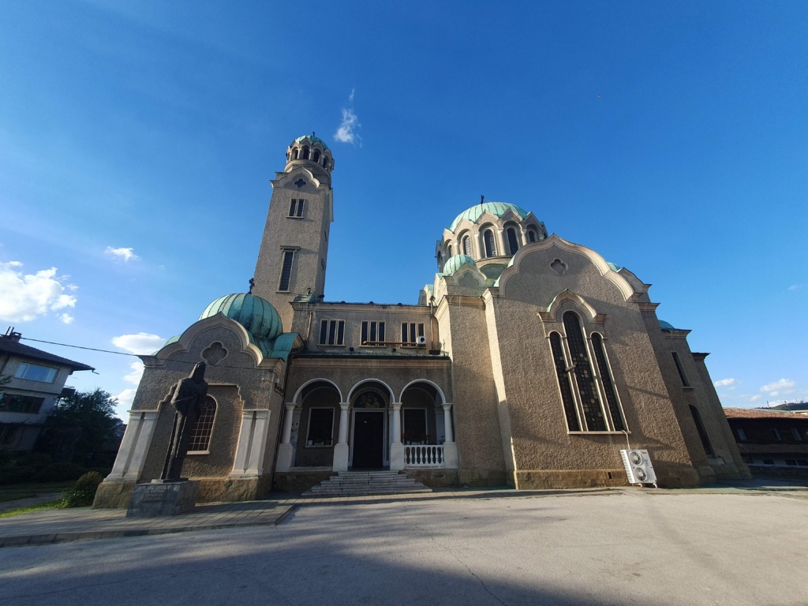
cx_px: 404
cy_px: 303
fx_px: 303
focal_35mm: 13
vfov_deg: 89.9
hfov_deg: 106.2
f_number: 2.2
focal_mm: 1.8
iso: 50
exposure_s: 1/530
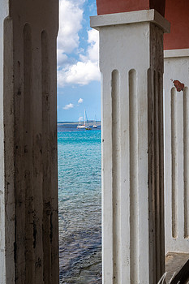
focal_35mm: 54
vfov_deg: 36.8
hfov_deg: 25.0
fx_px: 426
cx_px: 96
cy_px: 118
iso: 100
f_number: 13
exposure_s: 1/80
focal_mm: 28
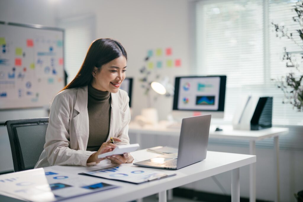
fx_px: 421
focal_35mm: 50
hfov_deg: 39.6
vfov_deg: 27.0
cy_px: 101
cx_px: 152
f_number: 1.2
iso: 400
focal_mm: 50
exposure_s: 1/500
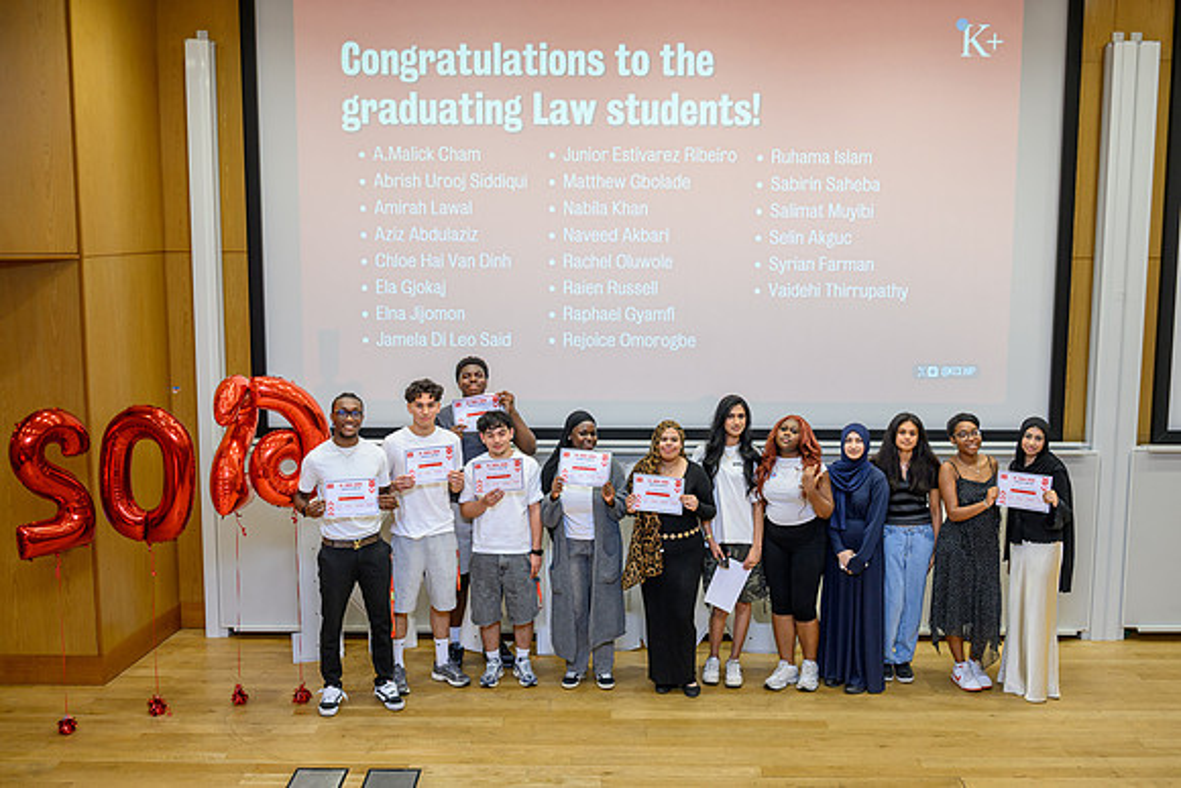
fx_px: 1272
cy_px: 394
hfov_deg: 49.8
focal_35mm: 39
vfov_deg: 34.4
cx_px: 590
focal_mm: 38
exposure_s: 1/200
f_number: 2.8
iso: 1250
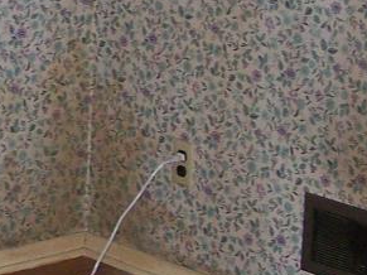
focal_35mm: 188
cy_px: 64
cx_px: -25
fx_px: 1992
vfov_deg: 7.9
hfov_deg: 10.4
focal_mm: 6.3
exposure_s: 1/60
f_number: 2.8
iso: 160
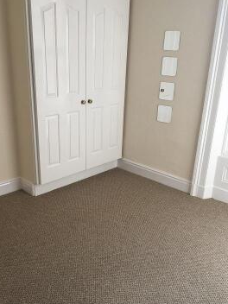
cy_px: 172
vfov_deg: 51.2
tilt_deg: -21.9
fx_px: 316
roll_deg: -1.4
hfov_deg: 39.5
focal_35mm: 36
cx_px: 93
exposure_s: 1/270
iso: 25
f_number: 2.2
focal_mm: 4.15
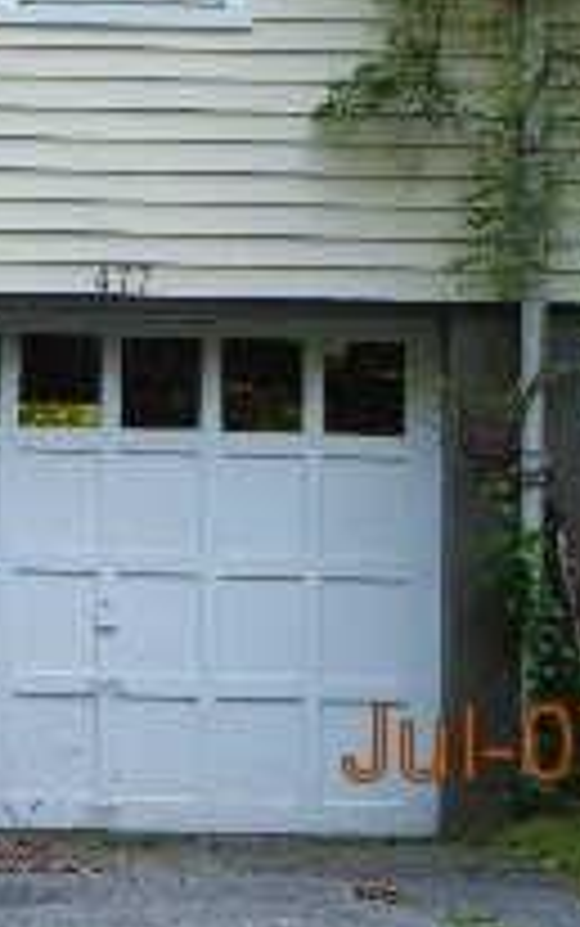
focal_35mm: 201
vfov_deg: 10.3
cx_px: -252
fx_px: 5076
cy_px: -58
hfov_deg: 6.5
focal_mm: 10.9
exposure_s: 1/250
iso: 280
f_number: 4
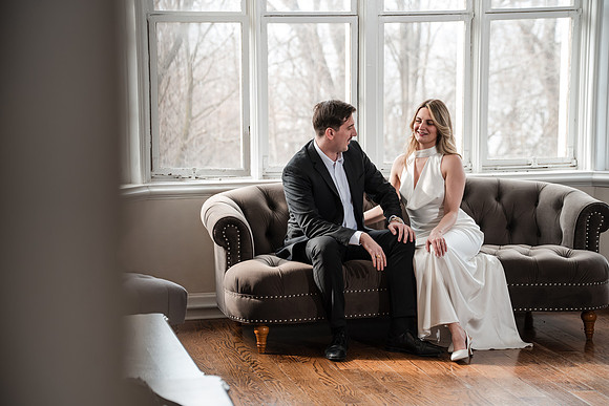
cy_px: 203
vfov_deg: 15.9
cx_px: 304
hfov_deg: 23.6
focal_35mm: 86
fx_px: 1455
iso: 800
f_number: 4
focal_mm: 86
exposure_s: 1/250
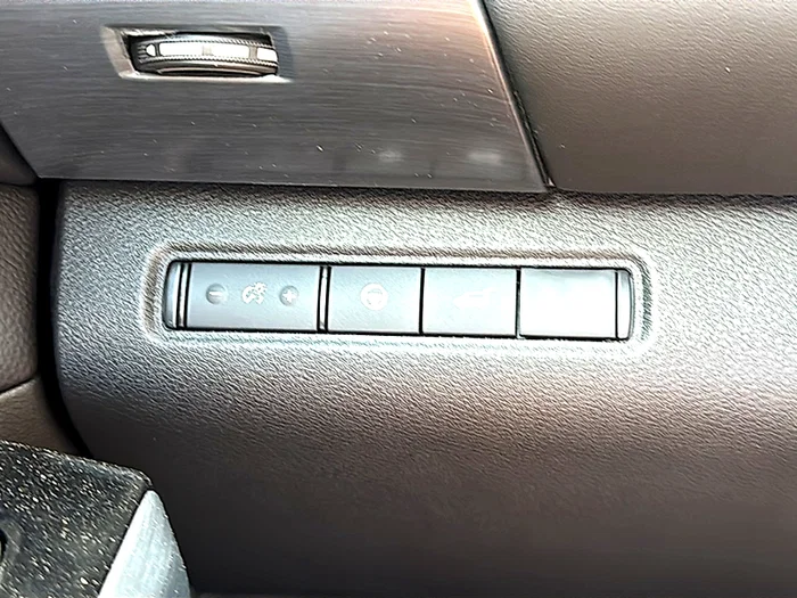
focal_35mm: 39
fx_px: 898
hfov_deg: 47.9
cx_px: 398
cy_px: 299
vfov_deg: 36.8
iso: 200
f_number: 1.78
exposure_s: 1/40
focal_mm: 6.86
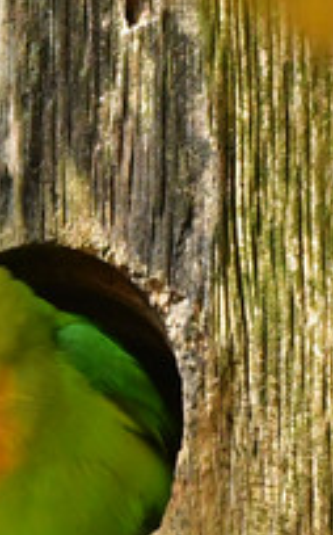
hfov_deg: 1.0
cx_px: -8
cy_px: 237
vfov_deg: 1.6
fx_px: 18639
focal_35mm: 1280
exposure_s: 1/1600
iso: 2500
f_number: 4.5
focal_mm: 200
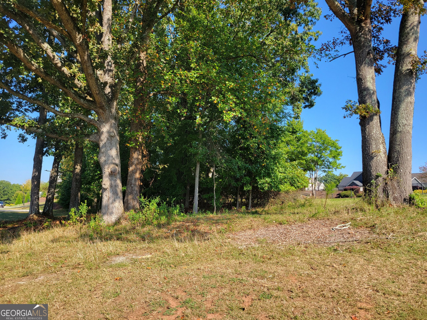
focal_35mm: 26
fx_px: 321
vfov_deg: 53.1
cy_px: 160
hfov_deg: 67.3
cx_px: 214
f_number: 1.8
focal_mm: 5.4
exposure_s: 1/796
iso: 40
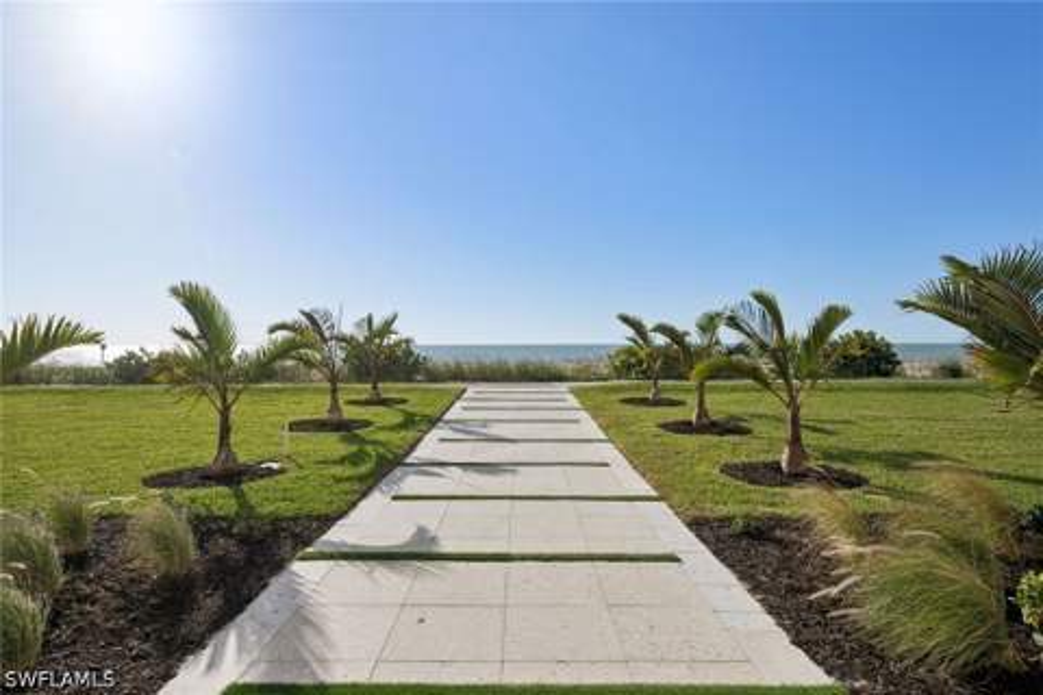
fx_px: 565
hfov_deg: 85.4
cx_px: 522
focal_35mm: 20
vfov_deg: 63.2
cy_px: 348
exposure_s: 1/800
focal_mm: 19.5
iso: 200
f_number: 14
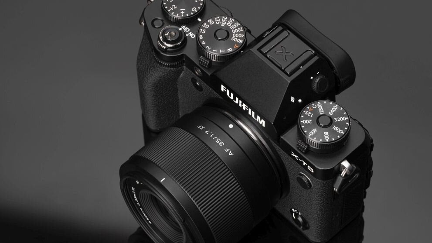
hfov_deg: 19.3
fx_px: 1271
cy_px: 137
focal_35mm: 111
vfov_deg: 10.9
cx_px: 214
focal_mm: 105
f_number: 16
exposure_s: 1/100
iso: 100
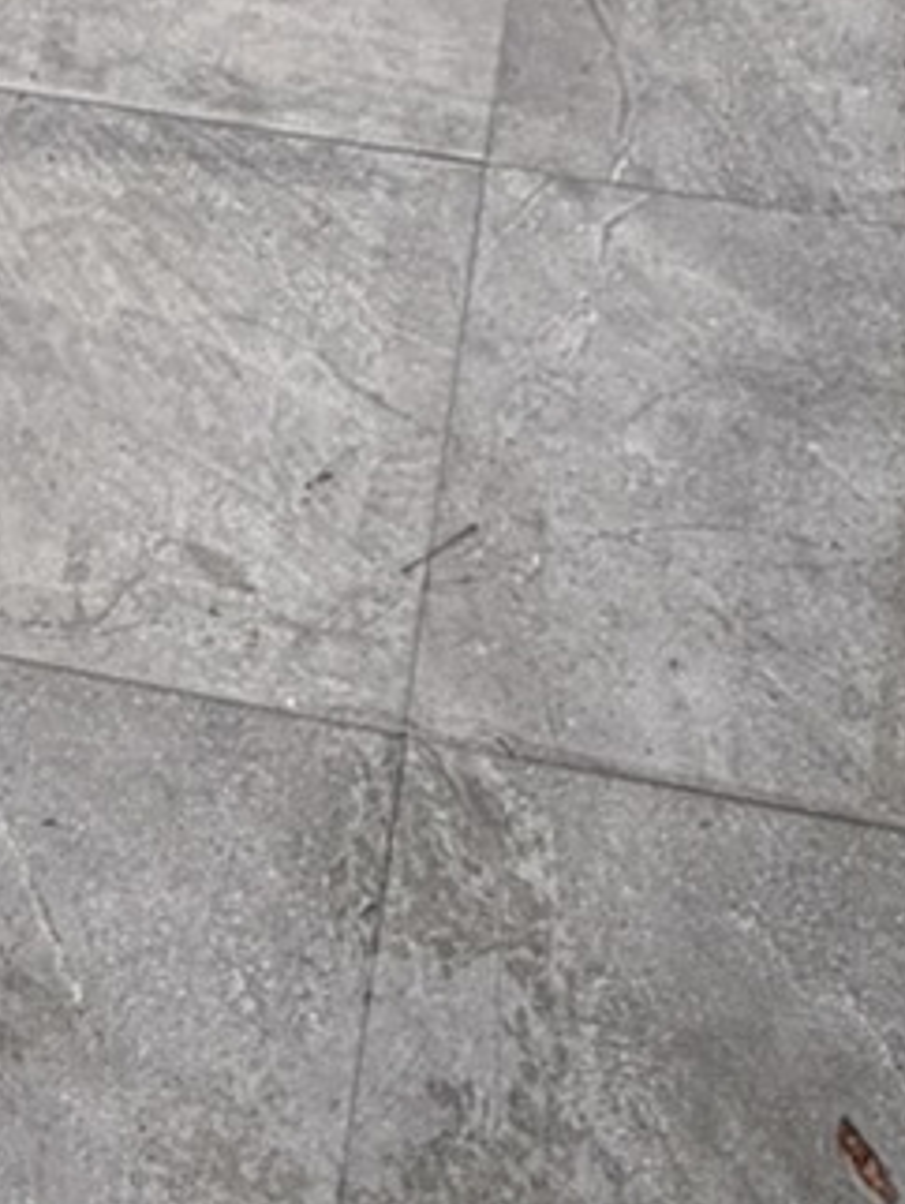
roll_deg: +1.3
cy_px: -669
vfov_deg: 19.0
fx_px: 3098
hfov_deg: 16.3
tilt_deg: -27.6
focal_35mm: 89
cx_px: 30
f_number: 2.2
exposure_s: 1/770
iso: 40
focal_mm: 2.22
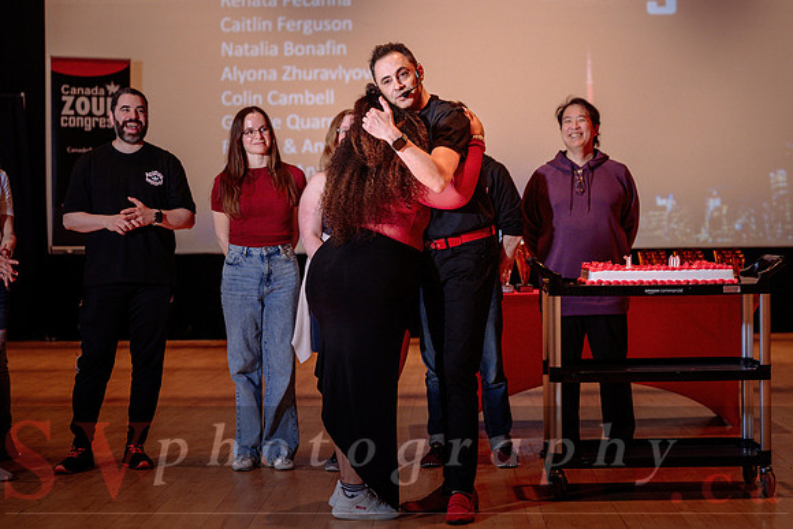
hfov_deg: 23.6
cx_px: 486
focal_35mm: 86
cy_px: 249
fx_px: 1890
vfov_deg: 15.9
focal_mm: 70
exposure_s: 1/160
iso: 1600
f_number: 3.2
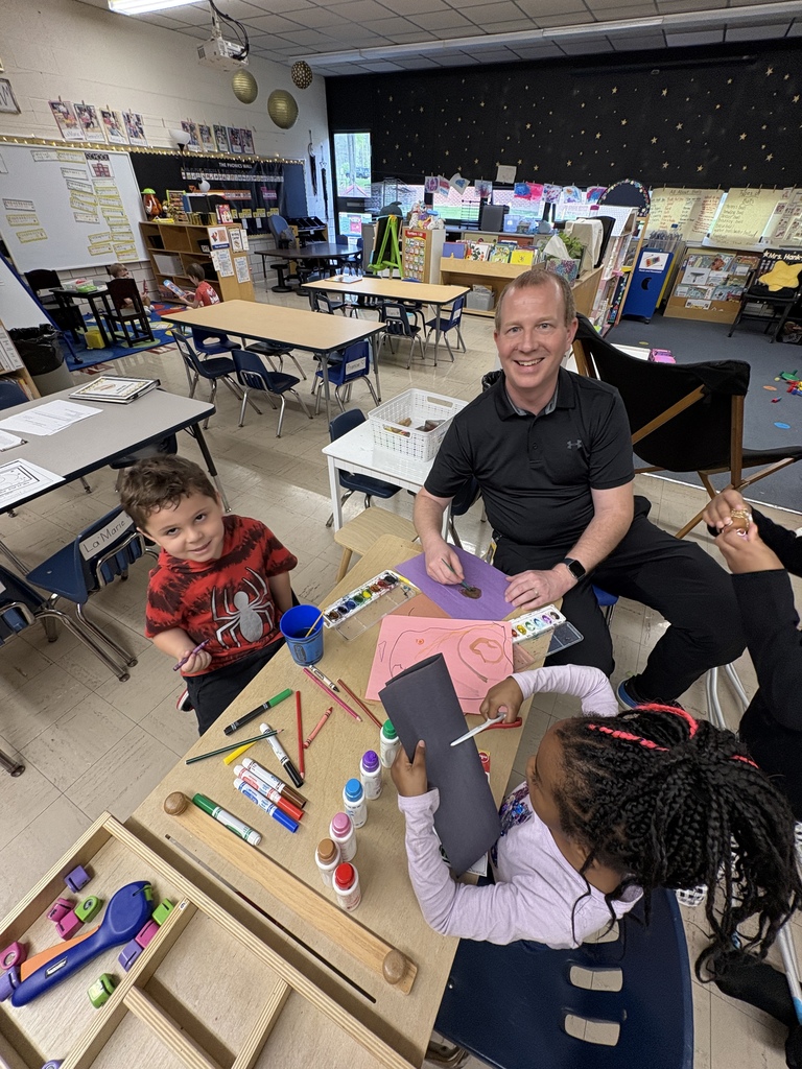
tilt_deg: -38.0
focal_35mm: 14
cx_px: 401
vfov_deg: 102.1
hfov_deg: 85.7
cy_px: 534
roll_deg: -1.8
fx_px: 432
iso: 200
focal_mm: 2.22
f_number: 2.2
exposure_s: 1/60
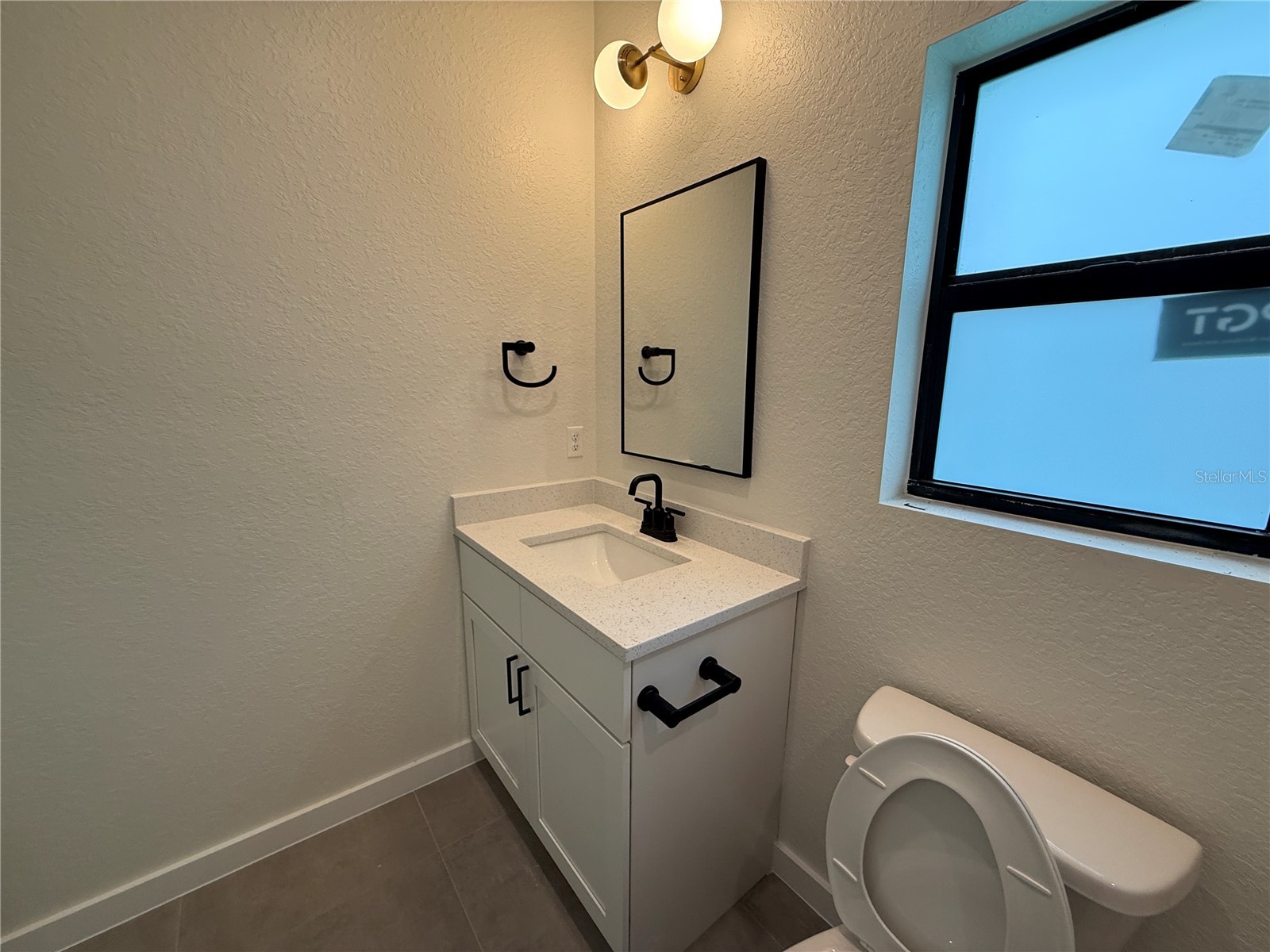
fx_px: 514
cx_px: 635
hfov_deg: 102.1
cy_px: 476
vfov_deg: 85.7
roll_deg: +0.0
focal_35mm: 14
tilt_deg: -10.8
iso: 160
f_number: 2.2
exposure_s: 1/120
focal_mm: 2.22
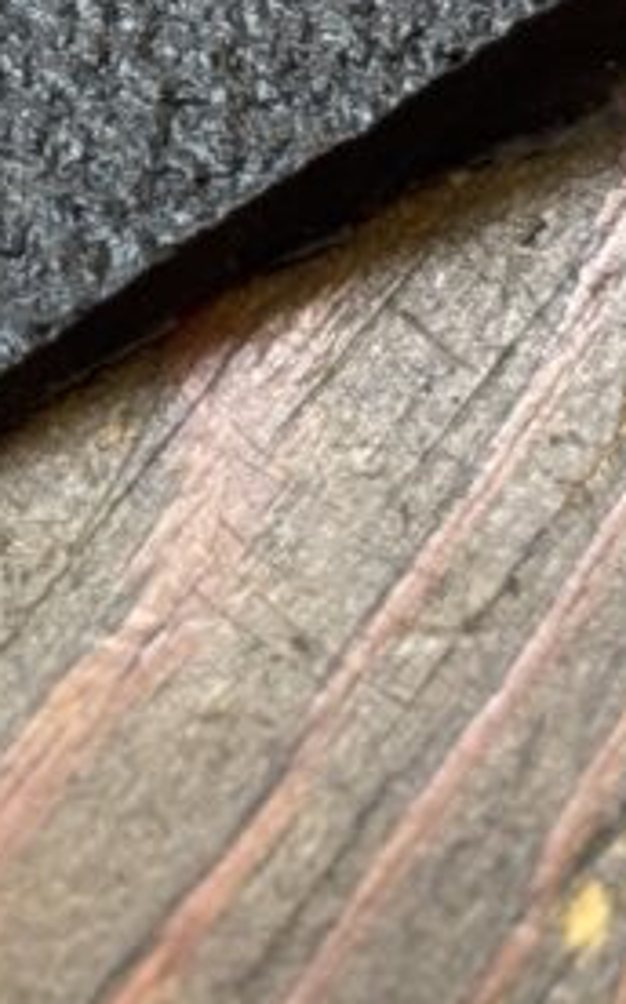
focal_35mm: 189
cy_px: -160
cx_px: -1012
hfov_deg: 6.5
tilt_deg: -52.4
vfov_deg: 10.9
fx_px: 5170
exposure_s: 1/40
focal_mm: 6.76
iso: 200
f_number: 1.78
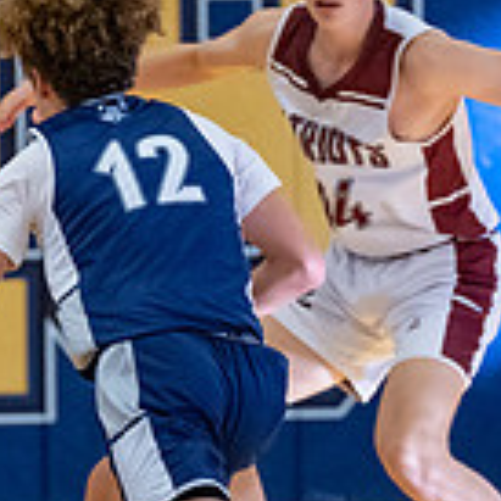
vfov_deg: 2.0
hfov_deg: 2.0
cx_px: 146
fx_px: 14197
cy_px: 188
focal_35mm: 867
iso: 5000
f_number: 2.8
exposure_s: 1/1000
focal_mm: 200
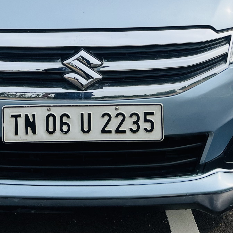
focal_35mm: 69
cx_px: 74
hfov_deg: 24.8
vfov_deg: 23.2
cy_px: -35
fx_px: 525
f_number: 1.5
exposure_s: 1/6211
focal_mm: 5.7
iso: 50
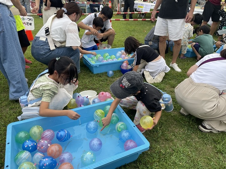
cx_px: 113
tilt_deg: -28.3
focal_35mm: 26
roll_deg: -2.1
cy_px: 84
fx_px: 170
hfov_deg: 67.3
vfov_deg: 53.0
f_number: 1.6
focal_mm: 4.2
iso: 100
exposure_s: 1/120
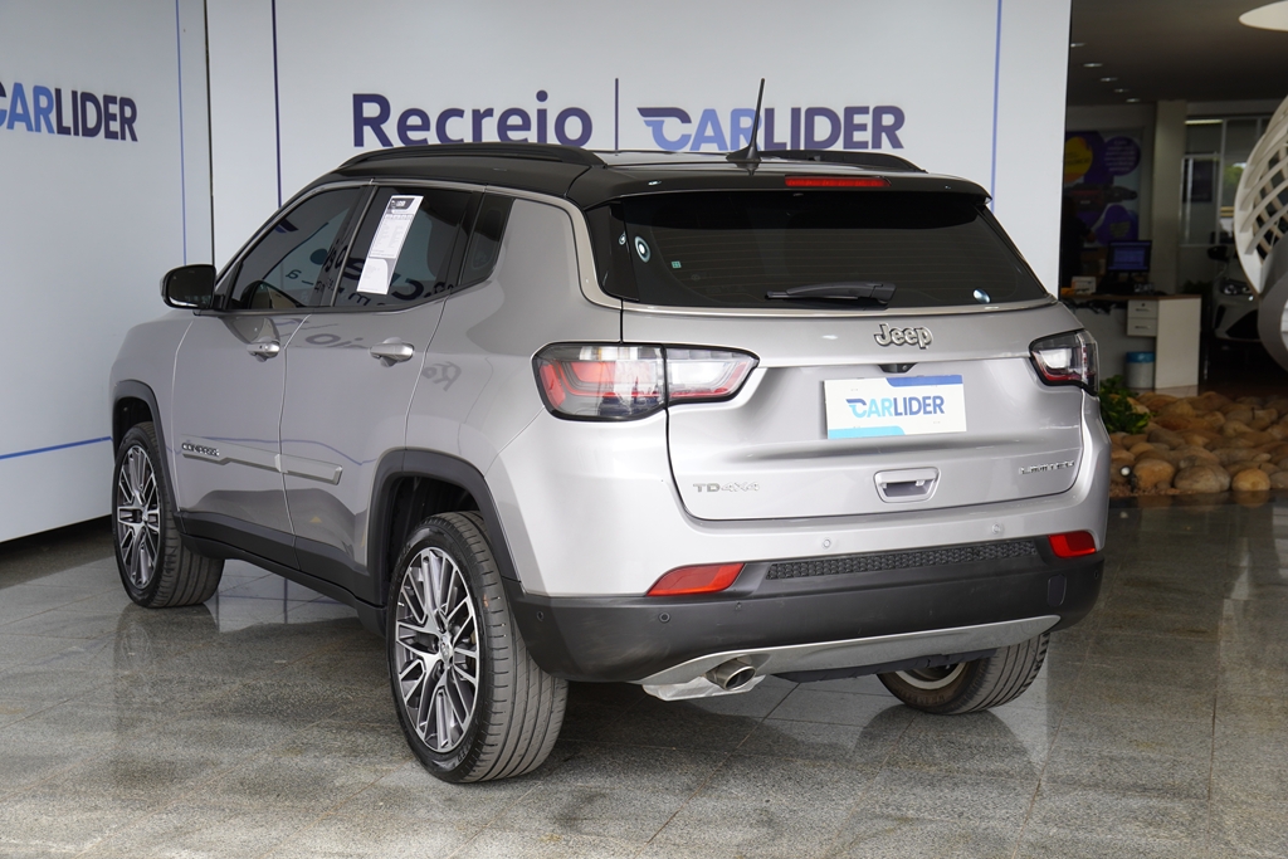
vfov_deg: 23.8
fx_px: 2039
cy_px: 430
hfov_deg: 35.0
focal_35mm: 57
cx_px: 644
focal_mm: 38
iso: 100
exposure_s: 1/100
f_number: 5
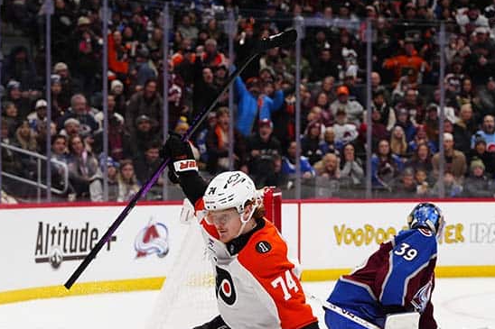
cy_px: 260
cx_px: 226
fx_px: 1581
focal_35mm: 115
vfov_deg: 11.9
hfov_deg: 17.8
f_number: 3.2
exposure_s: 1/3200
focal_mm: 70
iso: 4000
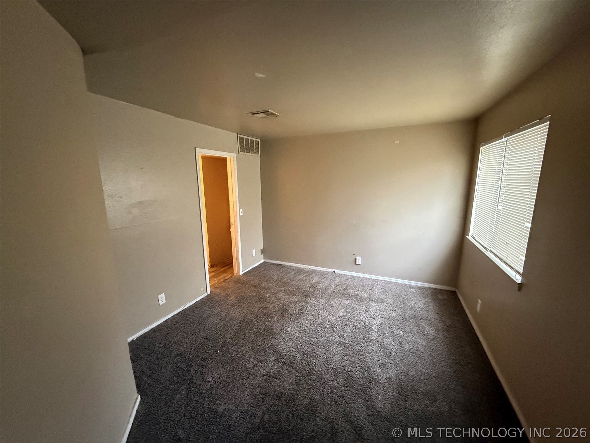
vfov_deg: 85.7
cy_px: 222
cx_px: 295
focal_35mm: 14
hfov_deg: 102.1
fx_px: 239
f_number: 2.2
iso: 800
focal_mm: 2.22
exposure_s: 1/60
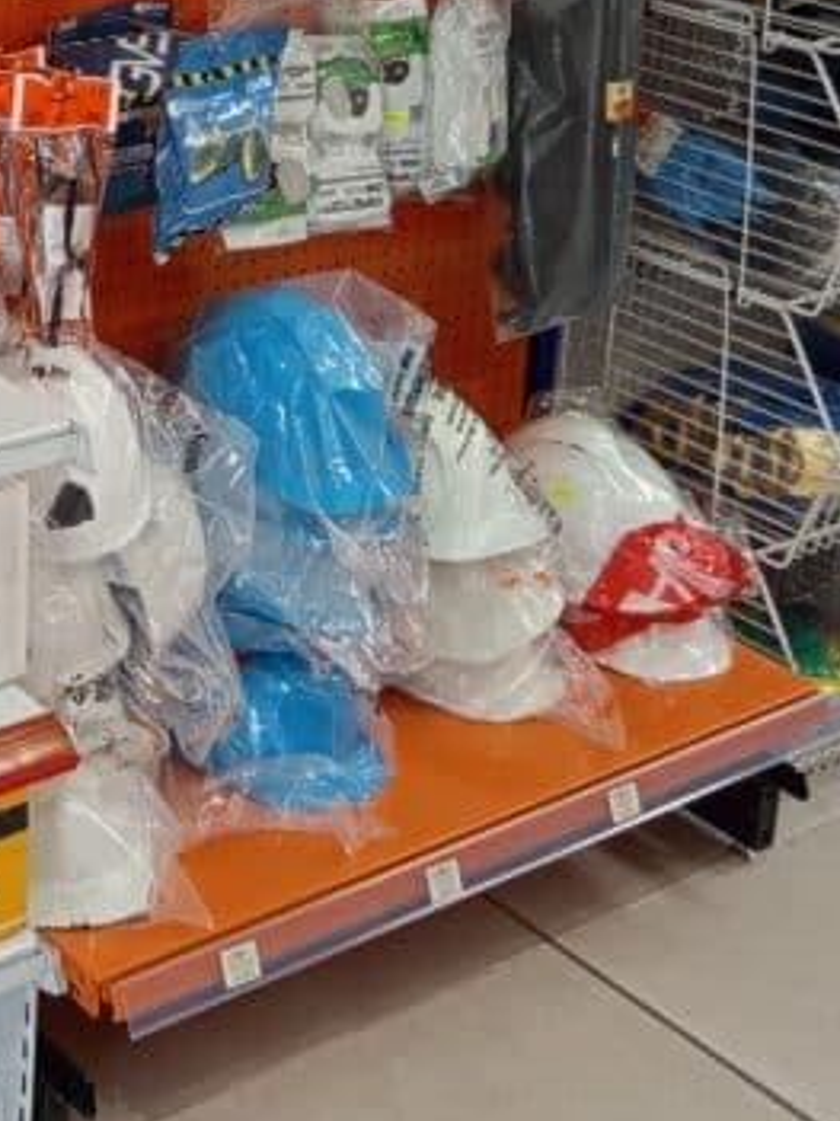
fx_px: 2266
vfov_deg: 25.5
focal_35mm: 70
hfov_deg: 19.3
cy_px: -144
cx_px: -281
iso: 270
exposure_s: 1/100
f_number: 1.7
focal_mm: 5.24
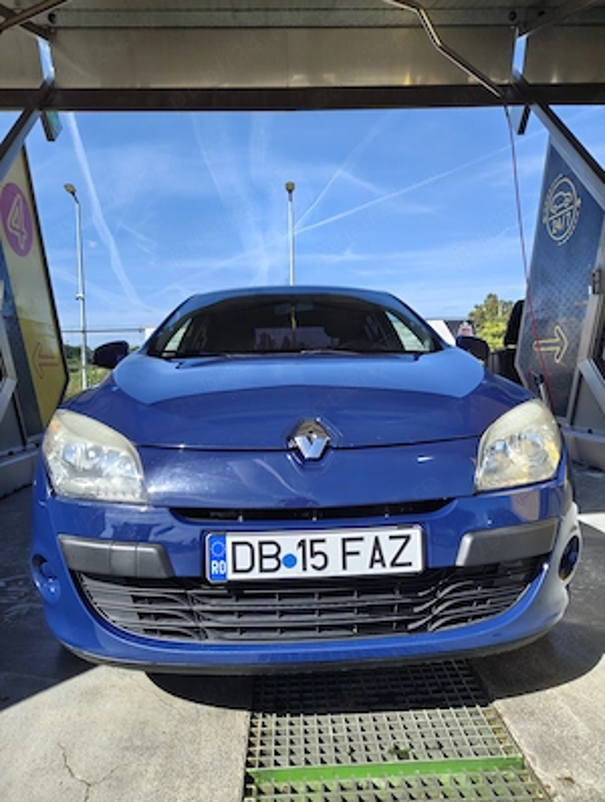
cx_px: 302
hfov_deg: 57.0
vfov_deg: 71.5
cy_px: 401
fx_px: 557
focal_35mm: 24
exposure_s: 1/1122
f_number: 1.88
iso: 50
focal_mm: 5.56
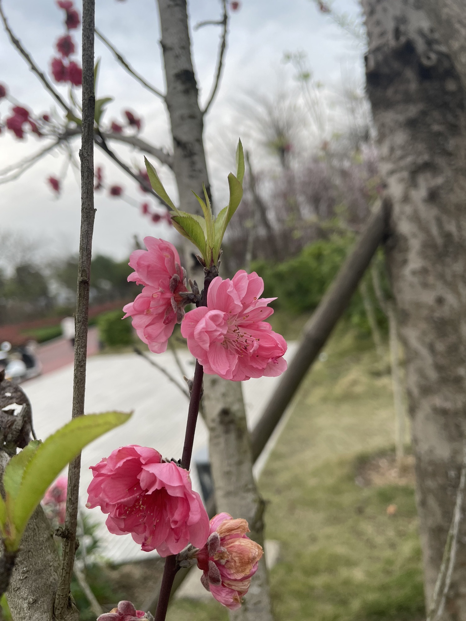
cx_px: 233
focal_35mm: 26
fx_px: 467
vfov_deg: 67.3
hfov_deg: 53.1
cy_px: 310
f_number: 1.6
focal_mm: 4.2
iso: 32
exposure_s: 1/121
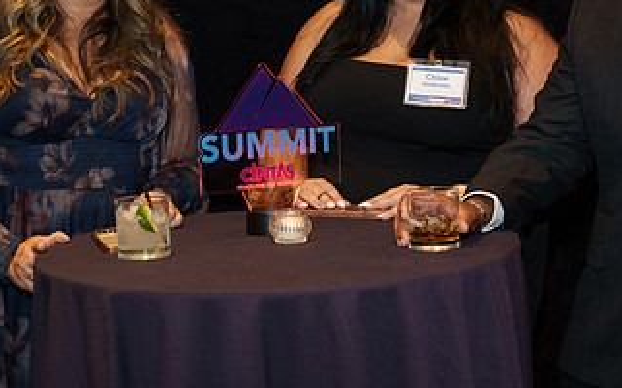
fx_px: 1592
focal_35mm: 94
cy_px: 112
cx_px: 370
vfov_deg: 13.8
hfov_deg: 22.1
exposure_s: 1/80
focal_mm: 51
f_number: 4.5
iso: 1250
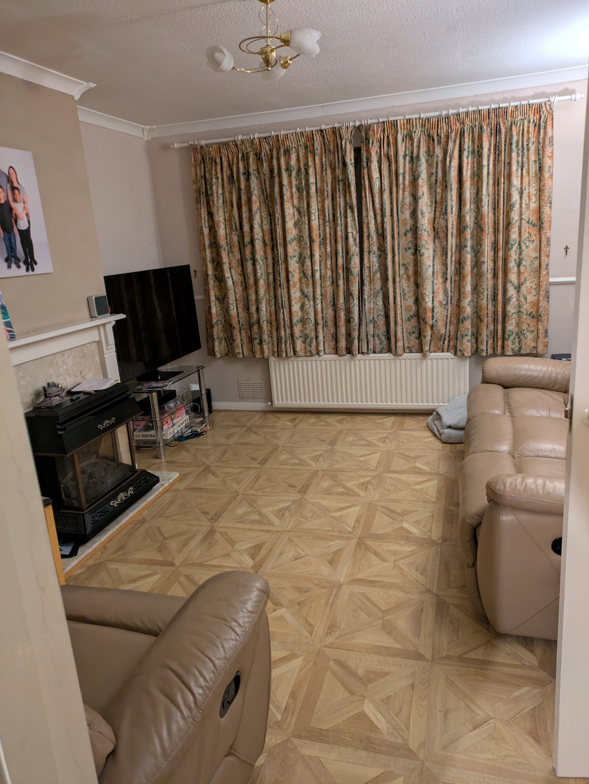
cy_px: 392
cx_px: 294
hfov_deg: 54.9
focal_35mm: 25
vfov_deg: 69.4
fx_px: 567
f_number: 1.89
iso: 170
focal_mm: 5.43
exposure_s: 1/25
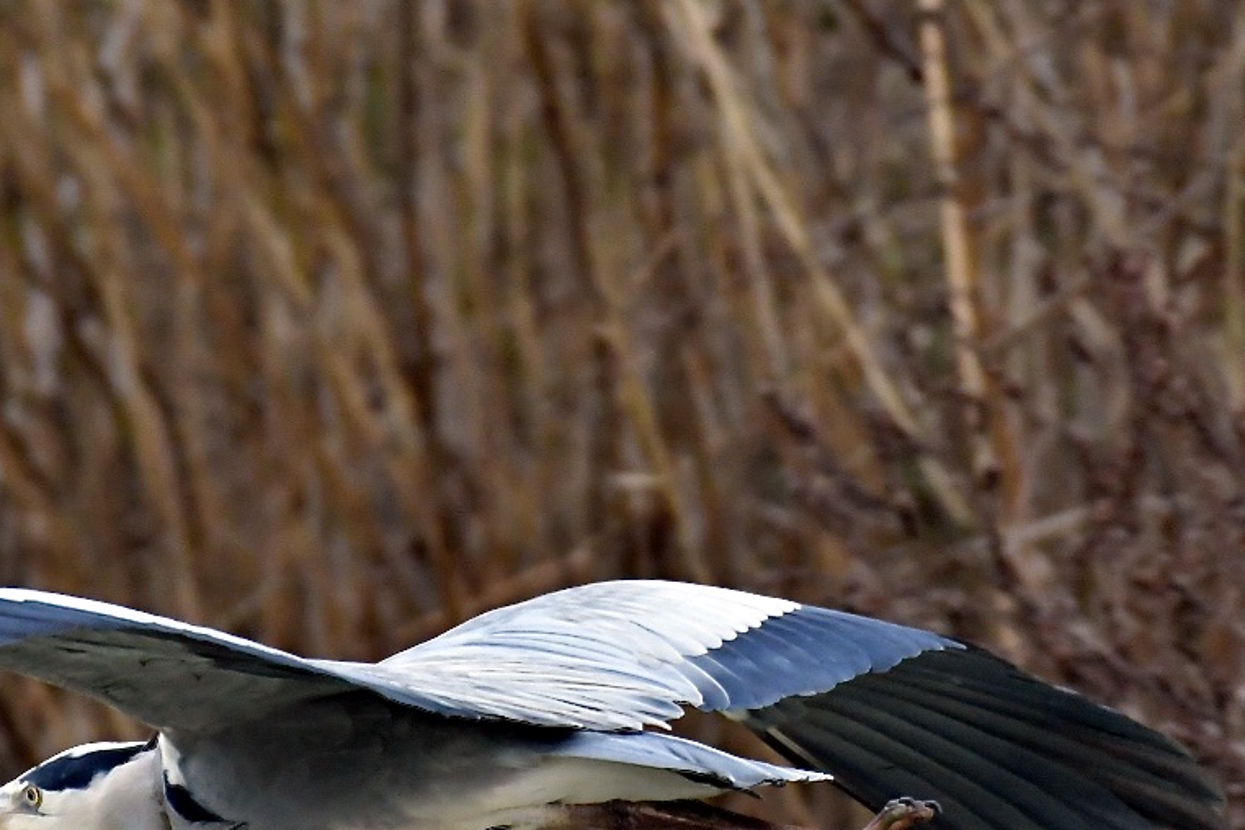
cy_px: 382
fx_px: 73484
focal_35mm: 2125
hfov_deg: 1.0
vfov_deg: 0.6
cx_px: 531
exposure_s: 1/800
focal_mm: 500
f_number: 6.3
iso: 2800
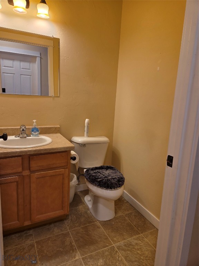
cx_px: 100
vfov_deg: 73.9
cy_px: 133
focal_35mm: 23
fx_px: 176
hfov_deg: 58.9
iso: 80
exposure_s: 1/120
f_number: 1.8
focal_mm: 5.4
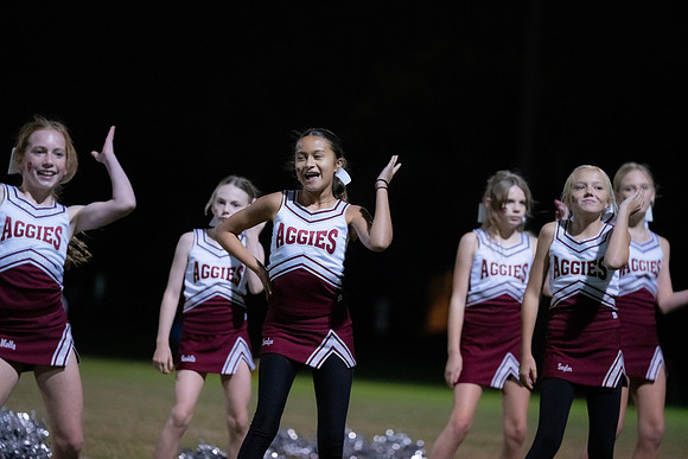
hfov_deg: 13.2
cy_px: 230
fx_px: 2982
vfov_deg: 8.8
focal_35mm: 156
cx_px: 344
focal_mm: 156
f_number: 2.8
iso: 8000
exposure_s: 1/800
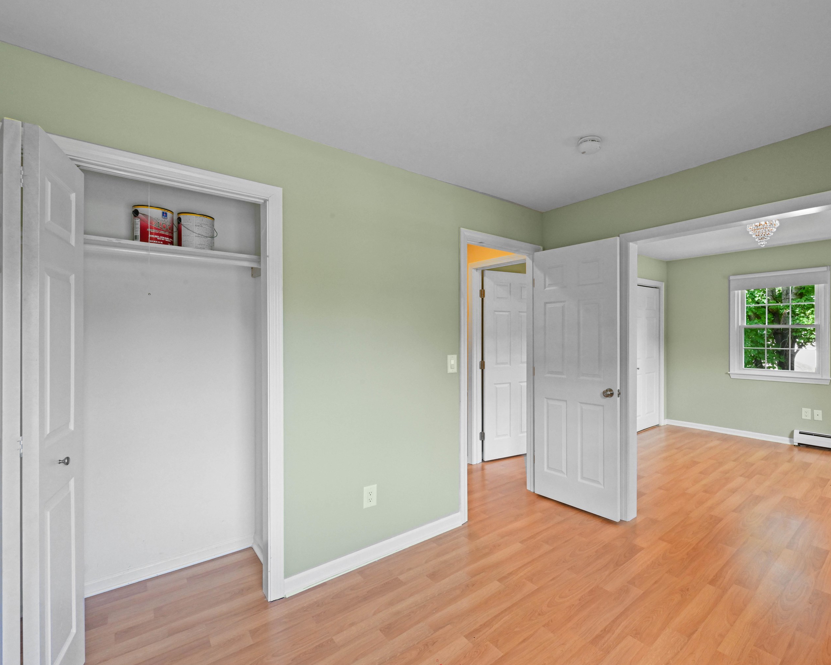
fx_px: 393
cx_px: 487
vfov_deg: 80.4
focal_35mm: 16
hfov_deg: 92.2
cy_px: 336
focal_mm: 14
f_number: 14
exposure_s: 1/13
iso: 2000
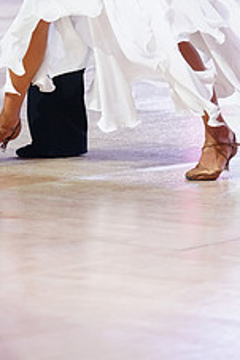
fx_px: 2794
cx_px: 147
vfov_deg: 7.3
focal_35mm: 279
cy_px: -92
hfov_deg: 4.9
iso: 2000
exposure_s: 1/500
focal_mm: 109
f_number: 2.8
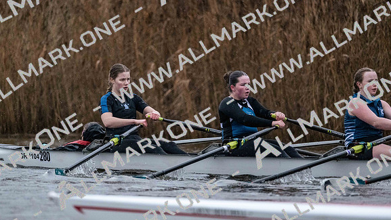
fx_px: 4366
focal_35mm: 421
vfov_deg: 2.9
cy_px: 105
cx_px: 196
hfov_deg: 5.1
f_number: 4.5
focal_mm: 400
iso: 9000
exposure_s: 1/1600
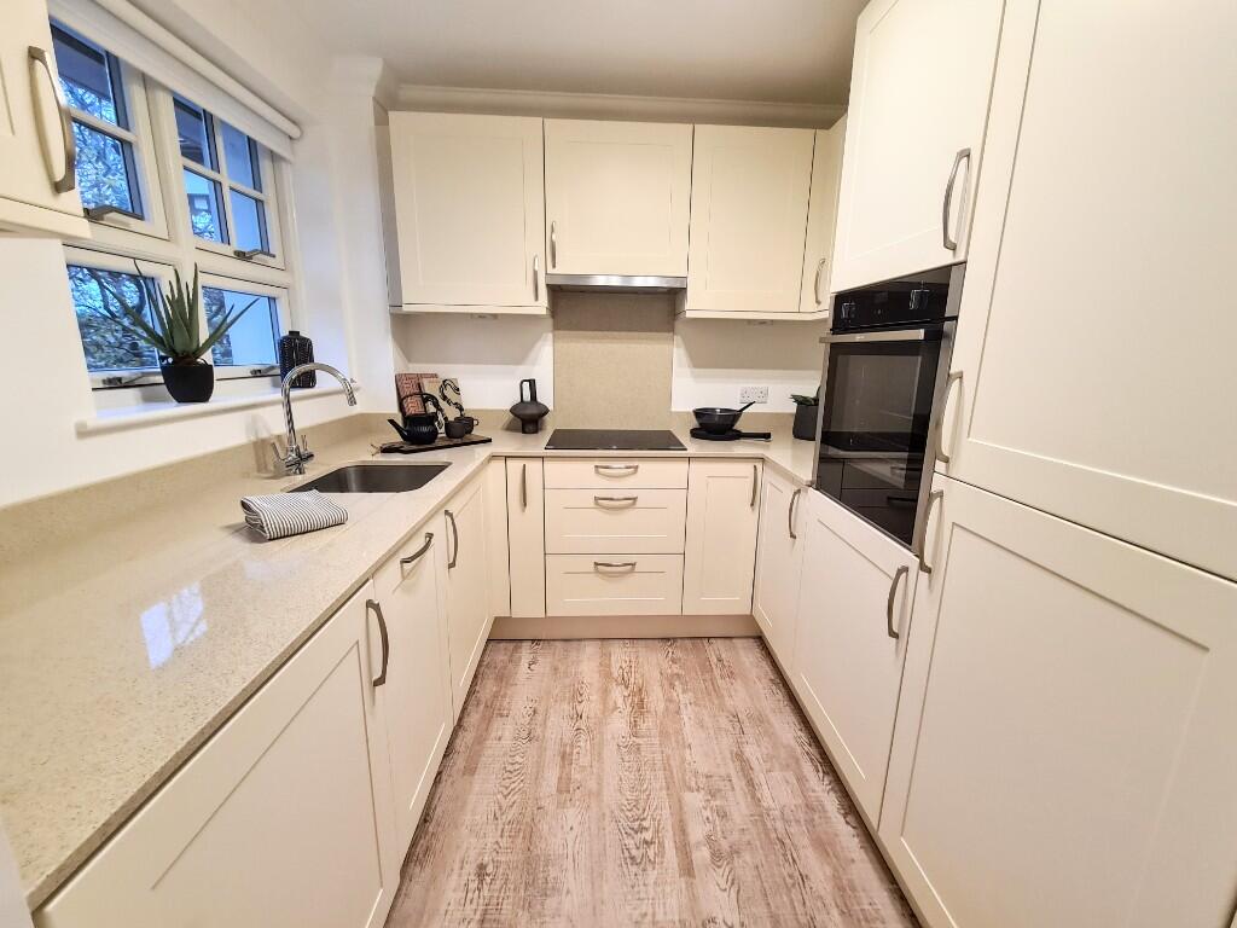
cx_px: 618
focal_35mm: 13
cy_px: 464
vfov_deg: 89.9
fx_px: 465
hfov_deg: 106.2
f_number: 2.2
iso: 250
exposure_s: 1/50
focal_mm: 2.2
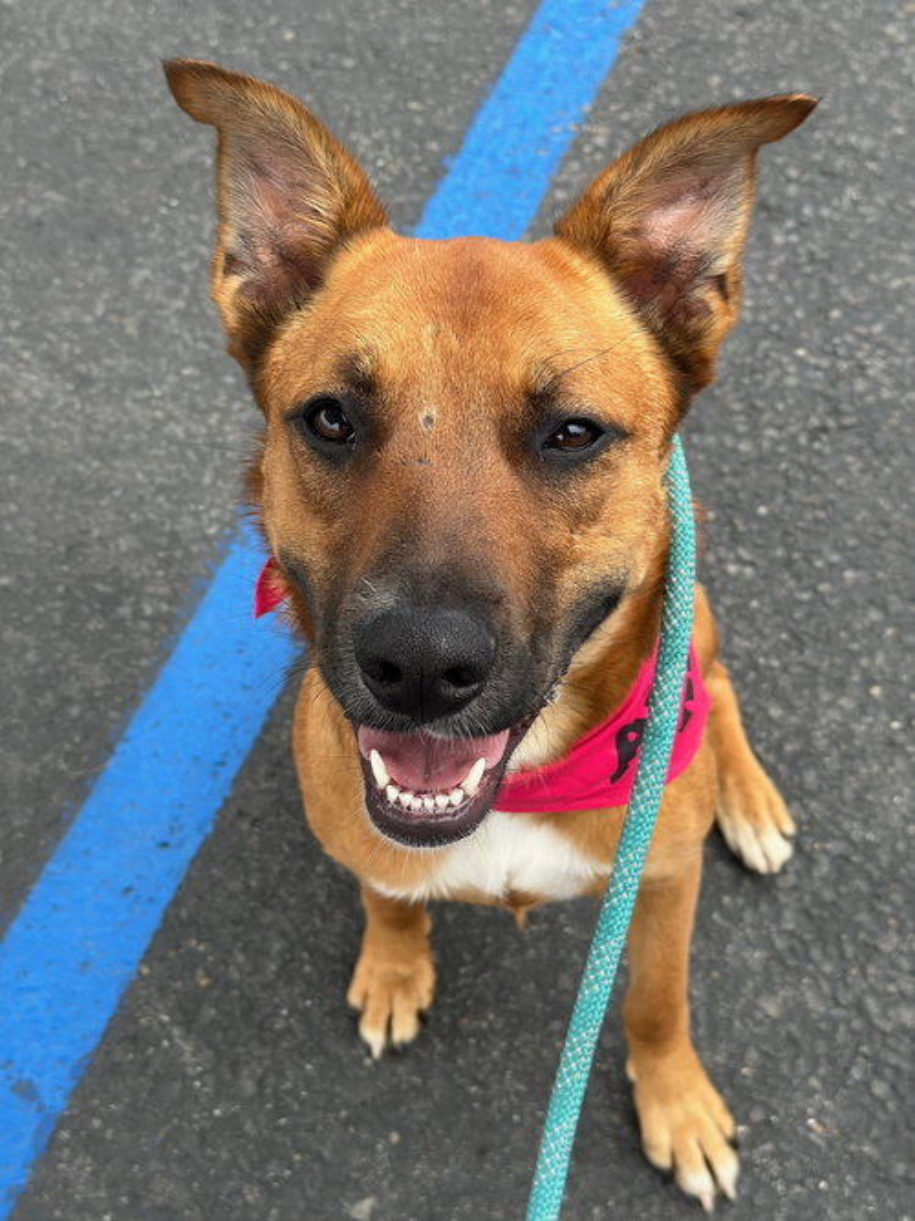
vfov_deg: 39.7
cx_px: 458
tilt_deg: -51.5
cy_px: 610
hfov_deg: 30.3
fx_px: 1692
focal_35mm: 48
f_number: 1.78
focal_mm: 6.86
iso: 80
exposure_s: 1/745
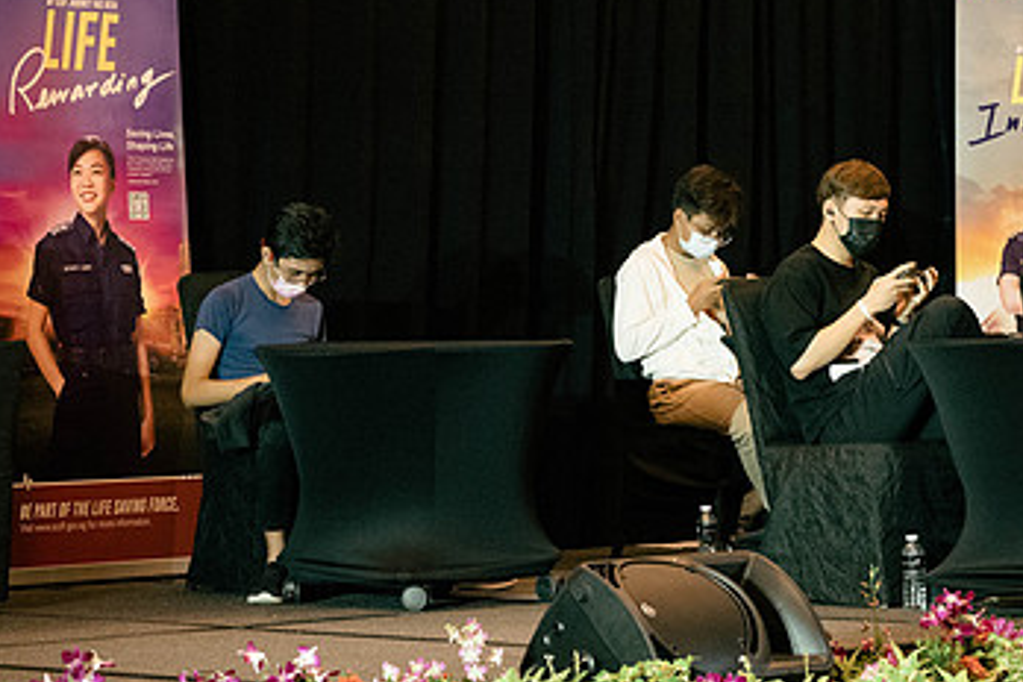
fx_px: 4973
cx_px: 770
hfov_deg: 11.7
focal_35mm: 175
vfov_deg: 7.8
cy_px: 243
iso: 8000
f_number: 5.6
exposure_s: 1/125
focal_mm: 105
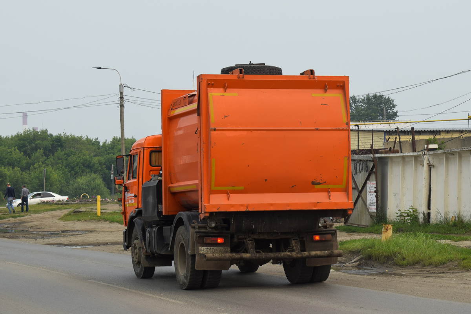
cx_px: 236
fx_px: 1079
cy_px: 157
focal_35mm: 82
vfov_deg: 16.6
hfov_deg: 24.6
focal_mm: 55
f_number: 9
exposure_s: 1/320
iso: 200
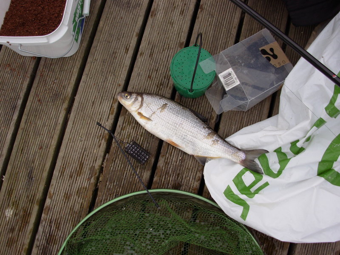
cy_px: 128
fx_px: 373
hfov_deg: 49.0
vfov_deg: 37.7
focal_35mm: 38
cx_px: 170
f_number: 2.9
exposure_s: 1/192
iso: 50
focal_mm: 6.3
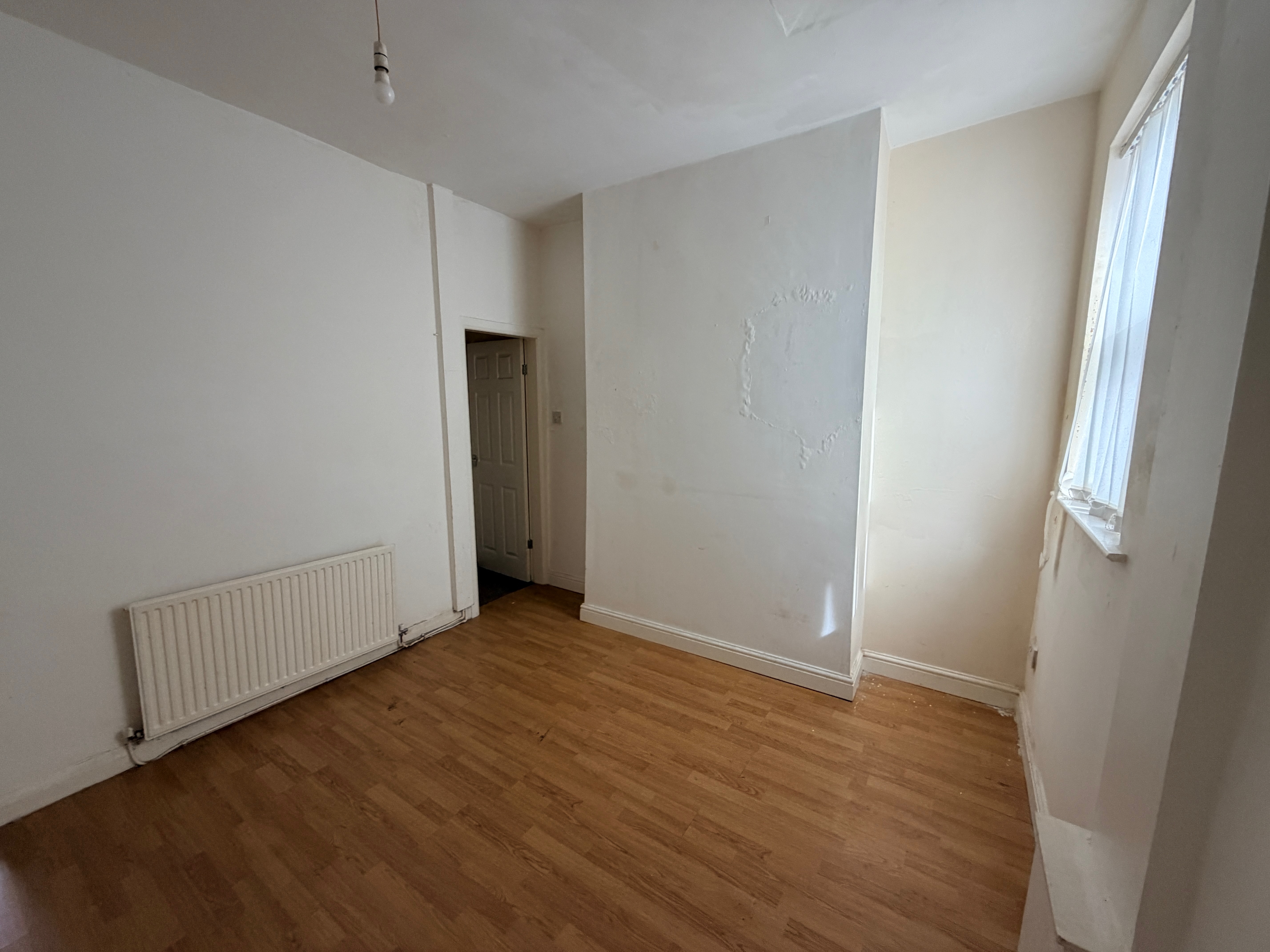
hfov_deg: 102.1
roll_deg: +0.4
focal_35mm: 14
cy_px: 476
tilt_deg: -9.2
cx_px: 635
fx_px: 514
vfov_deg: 85.7
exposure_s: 1/121
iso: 320
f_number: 2.2
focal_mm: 2.22
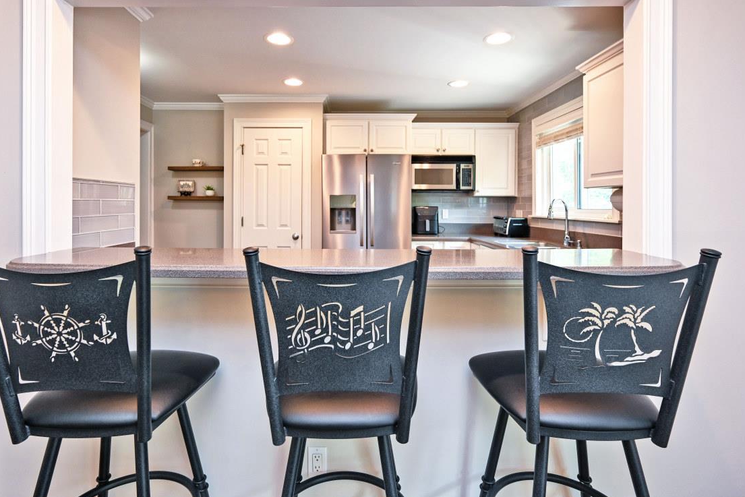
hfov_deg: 86.8
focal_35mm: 19
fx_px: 393
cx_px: 352
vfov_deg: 64.2
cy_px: 207
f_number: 4
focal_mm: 14
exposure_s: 1/60
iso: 450
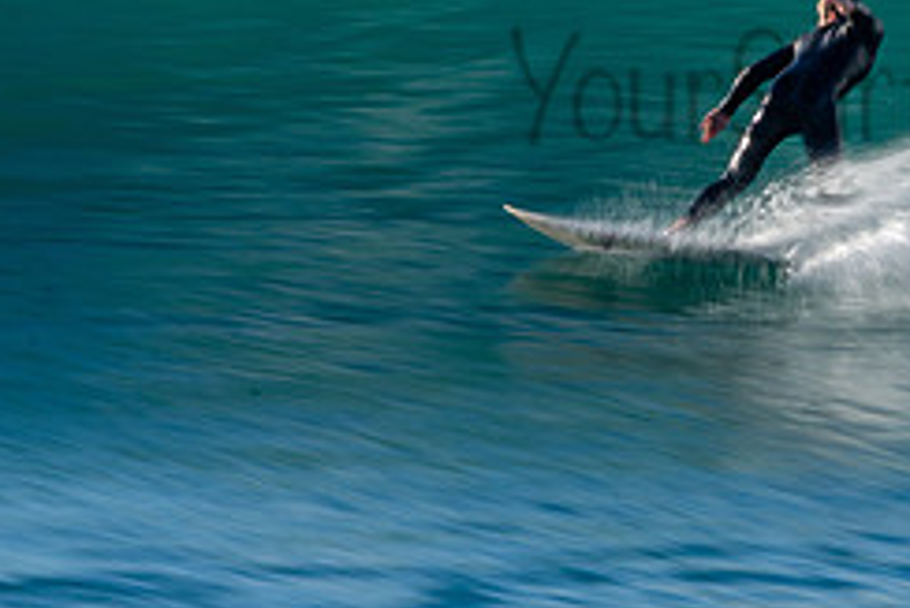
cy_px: 54
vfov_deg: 0.8
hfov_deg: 1.2
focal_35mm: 1784
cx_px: 895
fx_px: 45120
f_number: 22
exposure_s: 1/40
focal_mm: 500
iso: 100
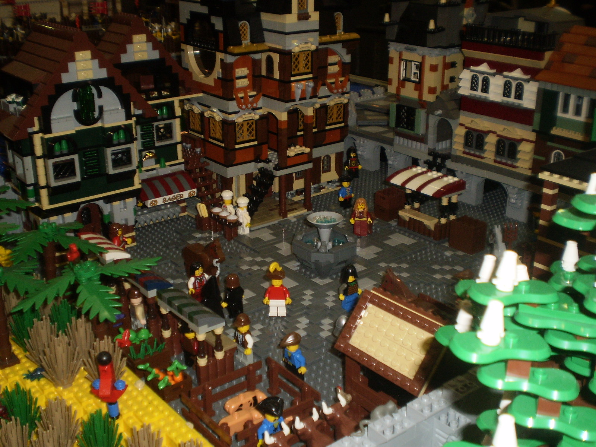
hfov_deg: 44.8
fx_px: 723
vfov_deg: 34.3
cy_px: 224
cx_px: 298
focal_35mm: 42
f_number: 3.5
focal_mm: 7.4
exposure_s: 1/30
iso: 125
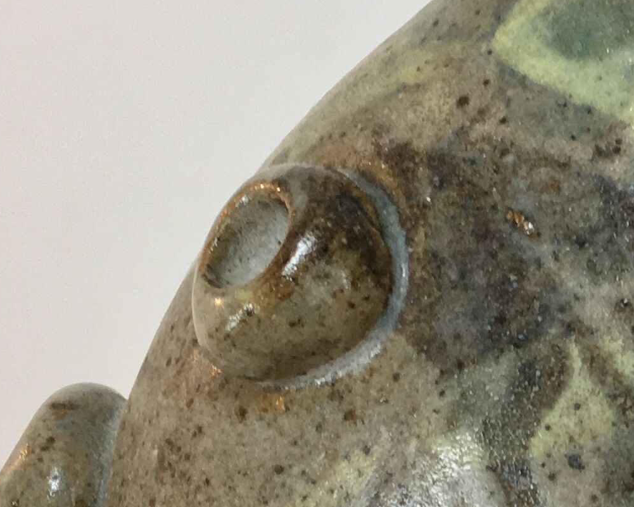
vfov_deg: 13.2
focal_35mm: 114
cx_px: 913
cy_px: 607
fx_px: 2139
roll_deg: +0.8
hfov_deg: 15.7
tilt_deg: -12.6
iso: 40
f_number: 2.2
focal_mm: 4.15
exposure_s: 1/33
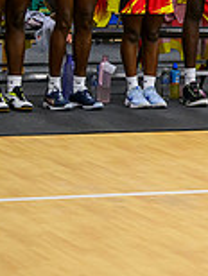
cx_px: 427
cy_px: -33
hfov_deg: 5.7
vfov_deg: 7.8
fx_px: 2021
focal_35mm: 253
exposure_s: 1/1000
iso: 4000
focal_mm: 70
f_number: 3.2
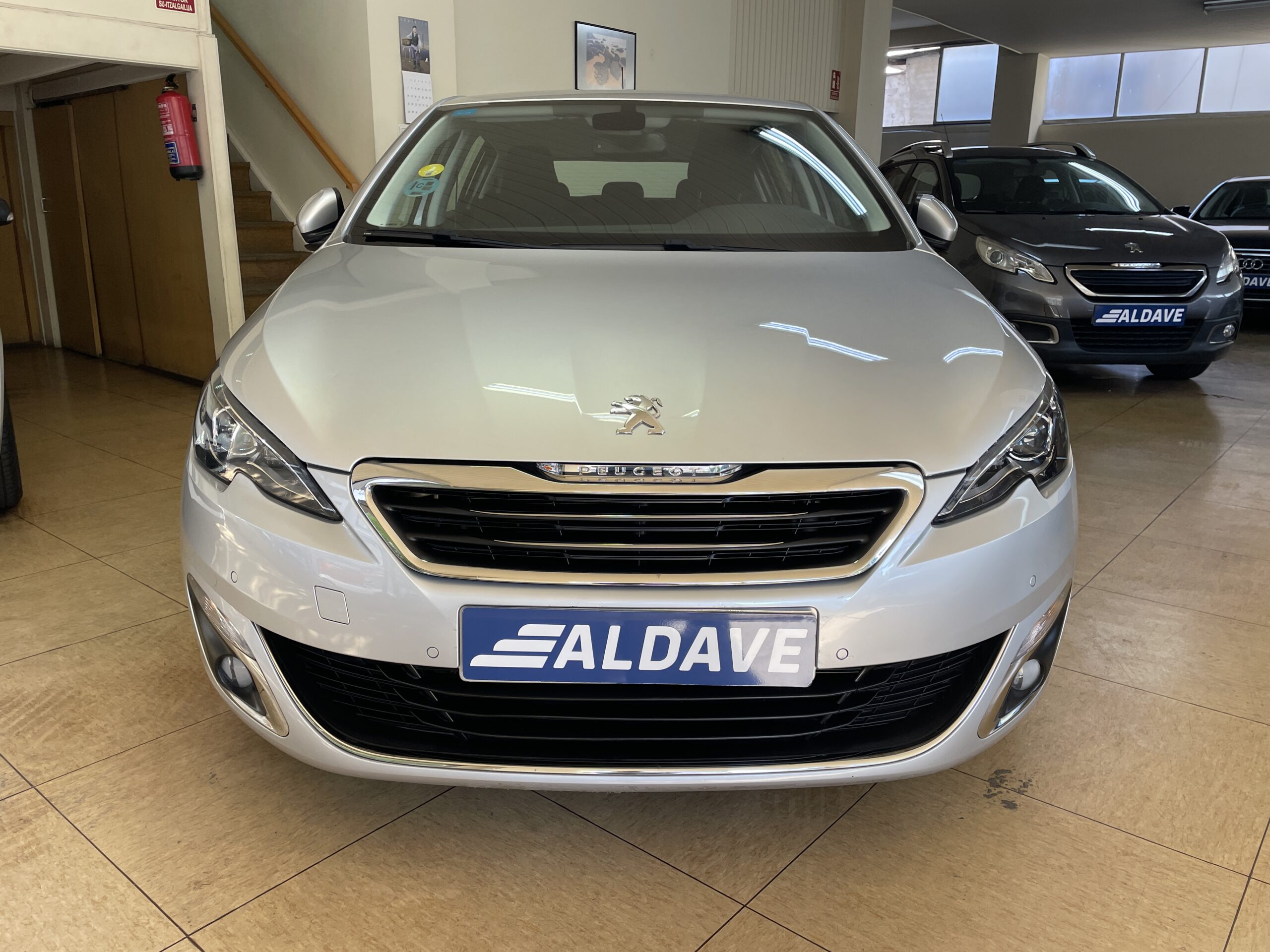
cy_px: 476
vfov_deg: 53.1
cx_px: 635
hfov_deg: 67.3
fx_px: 954
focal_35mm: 26
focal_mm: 4.2
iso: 50
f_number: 1.6
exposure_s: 1/100
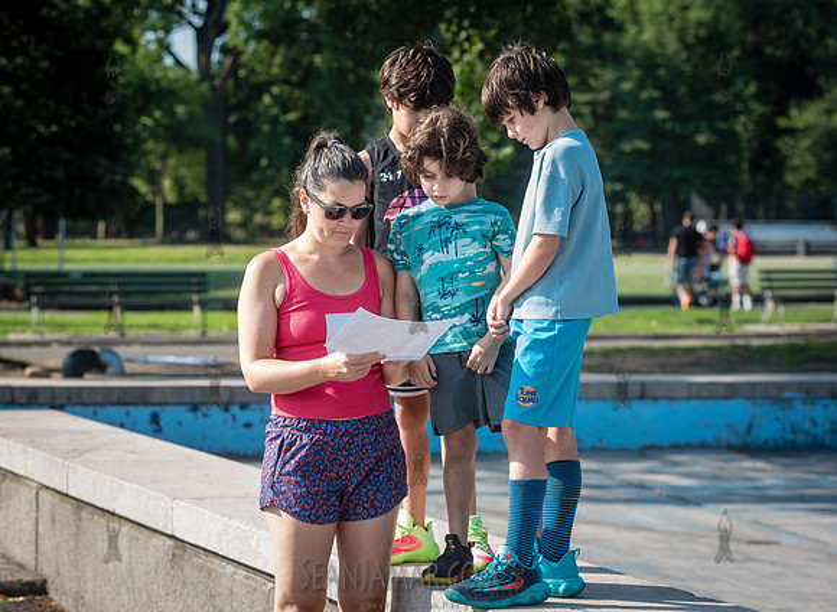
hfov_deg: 17.1
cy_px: 294
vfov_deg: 12.6
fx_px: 2775
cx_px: 362
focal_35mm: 116
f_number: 4.5
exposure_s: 1/1600
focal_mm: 105
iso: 1000
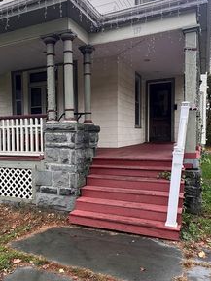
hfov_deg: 46.2
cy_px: 154
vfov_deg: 59.8
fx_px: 244
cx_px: 72
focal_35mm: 30
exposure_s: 1/186
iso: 32
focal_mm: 1.57
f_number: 1.8
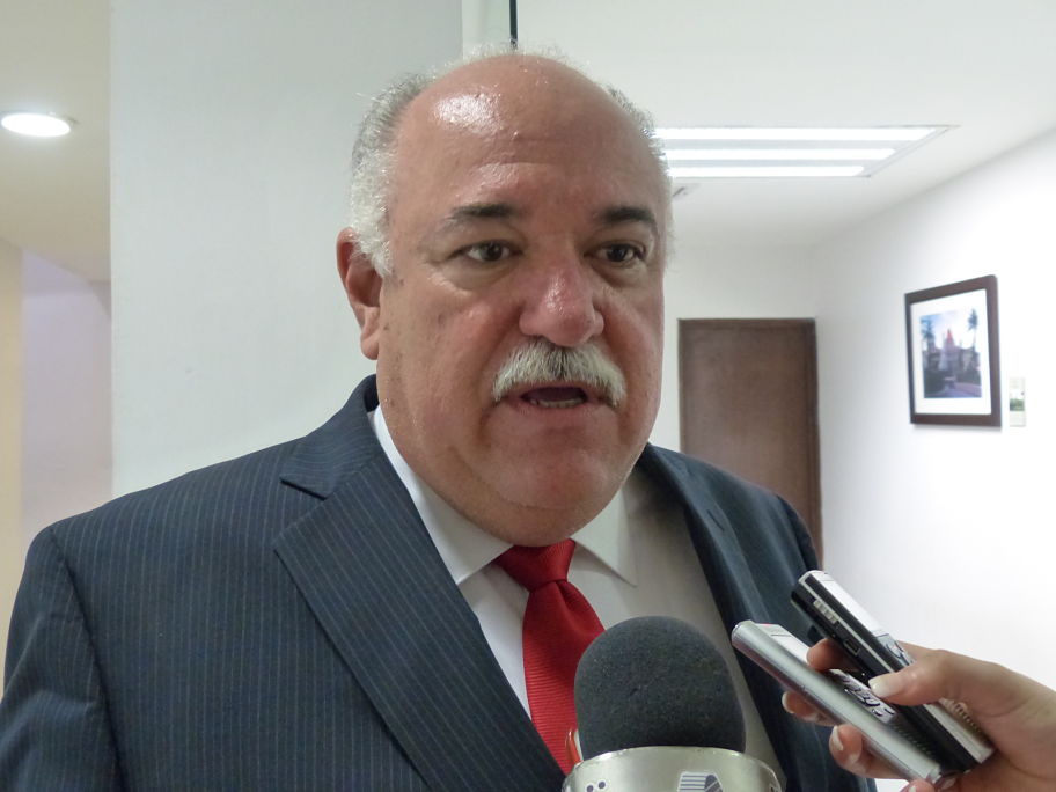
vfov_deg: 37.7
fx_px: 1159
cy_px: 396
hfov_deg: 49.0
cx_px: 528
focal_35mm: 38
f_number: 2.8
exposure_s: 1/50
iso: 800
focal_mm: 6.8
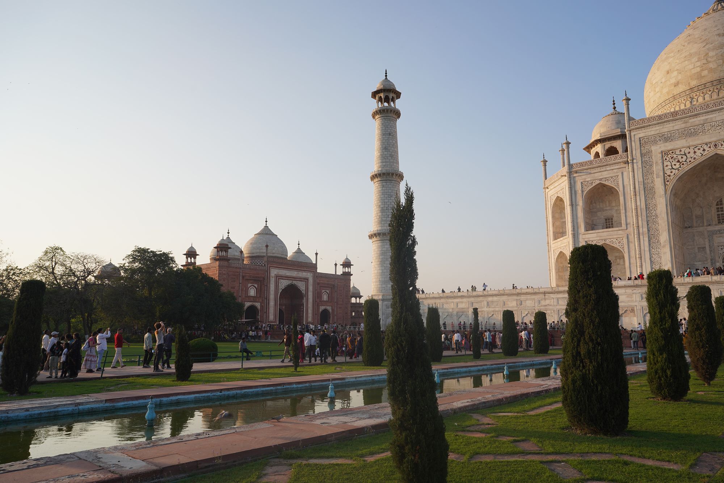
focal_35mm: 24
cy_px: 242
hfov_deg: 73.7
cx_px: 362
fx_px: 483
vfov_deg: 53.1
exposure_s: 1/100
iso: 100
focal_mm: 24
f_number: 10
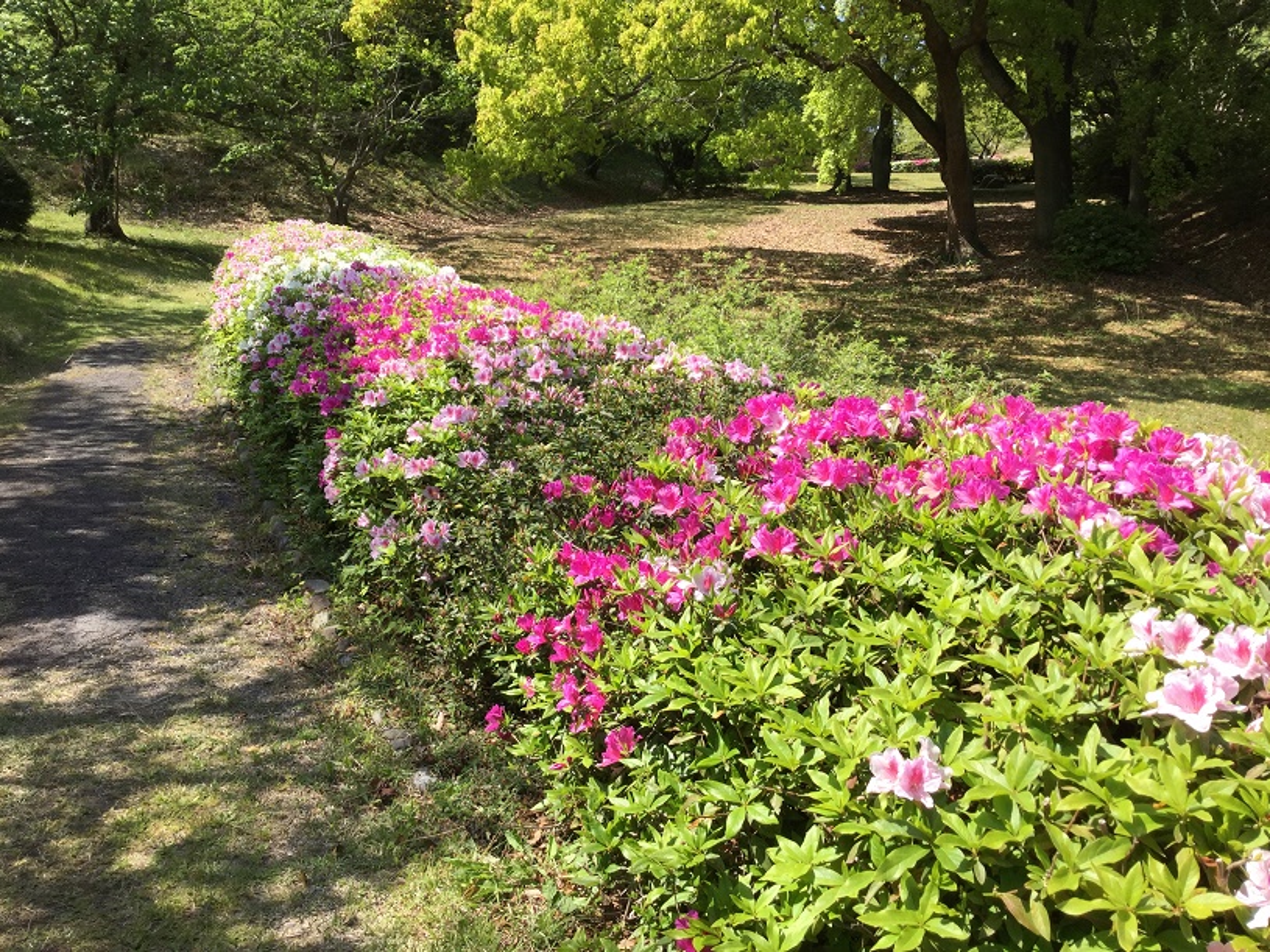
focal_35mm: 31
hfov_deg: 58.4
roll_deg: -0.6
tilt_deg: -9.3
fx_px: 1137
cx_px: 635
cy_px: 476
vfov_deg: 45.4
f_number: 2.4
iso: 25
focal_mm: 3.3
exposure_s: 1/539
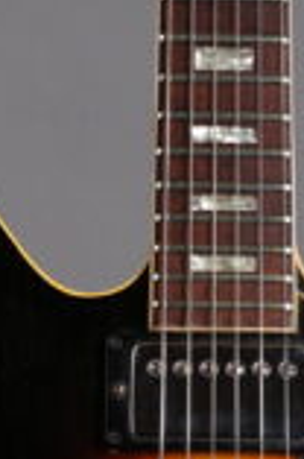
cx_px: 215
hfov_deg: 5.4
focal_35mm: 253
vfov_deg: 8.0
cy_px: 643
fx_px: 3219
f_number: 9
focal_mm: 69
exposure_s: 1/160
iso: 160
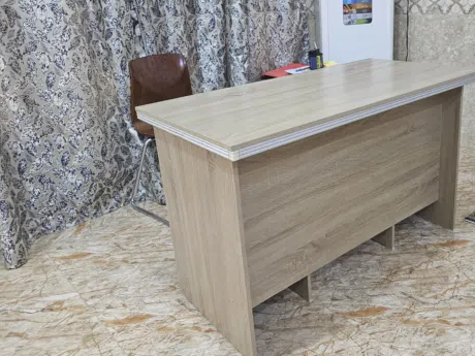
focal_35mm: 32
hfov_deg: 55.9
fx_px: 439
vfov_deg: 43.9
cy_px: 141
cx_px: 308
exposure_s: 1/97.9
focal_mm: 6.3
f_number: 1.7
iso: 320
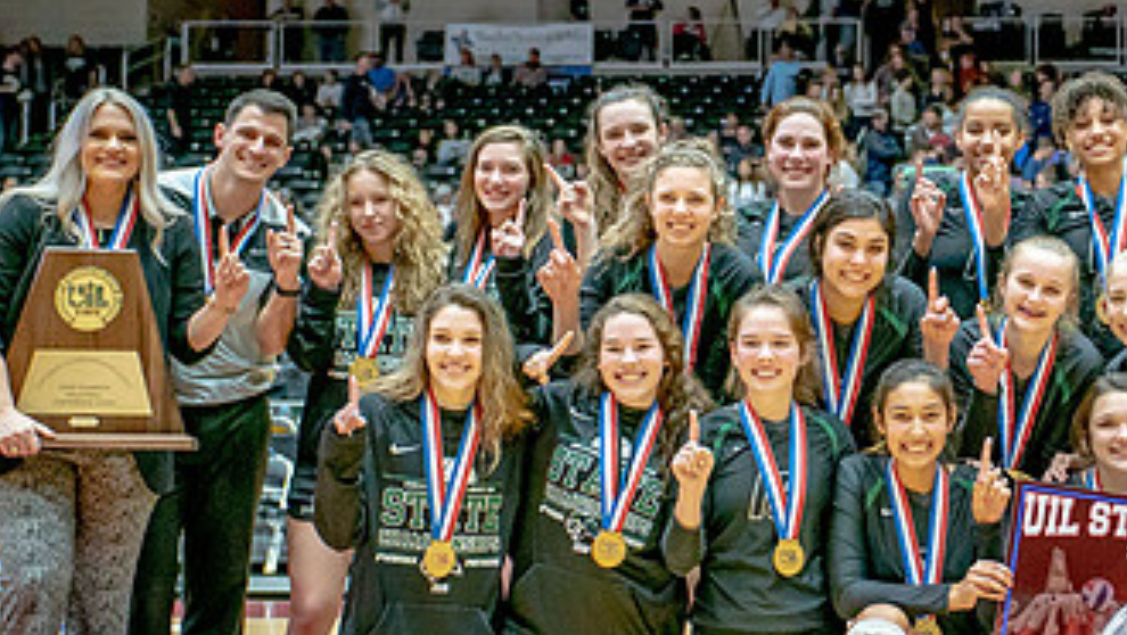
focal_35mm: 75
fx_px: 2242
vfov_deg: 16.1
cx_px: 964
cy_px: 280
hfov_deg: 27.4
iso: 4000
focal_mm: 38
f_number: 2.8
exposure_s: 1/1500
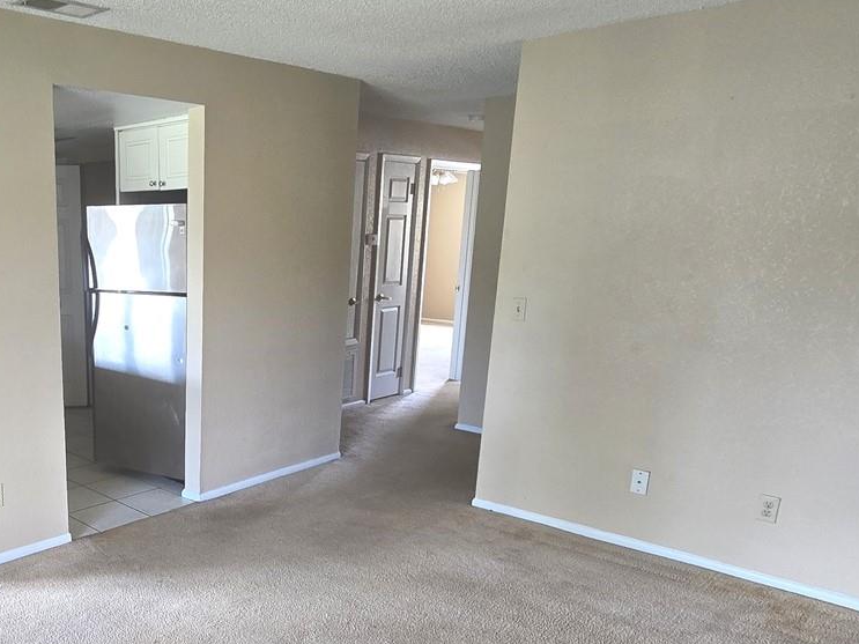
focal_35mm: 28
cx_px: 171
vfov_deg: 48.9
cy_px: 425
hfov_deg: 58.6
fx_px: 695
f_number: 2.2
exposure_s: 1/60
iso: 160
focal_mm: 2.2
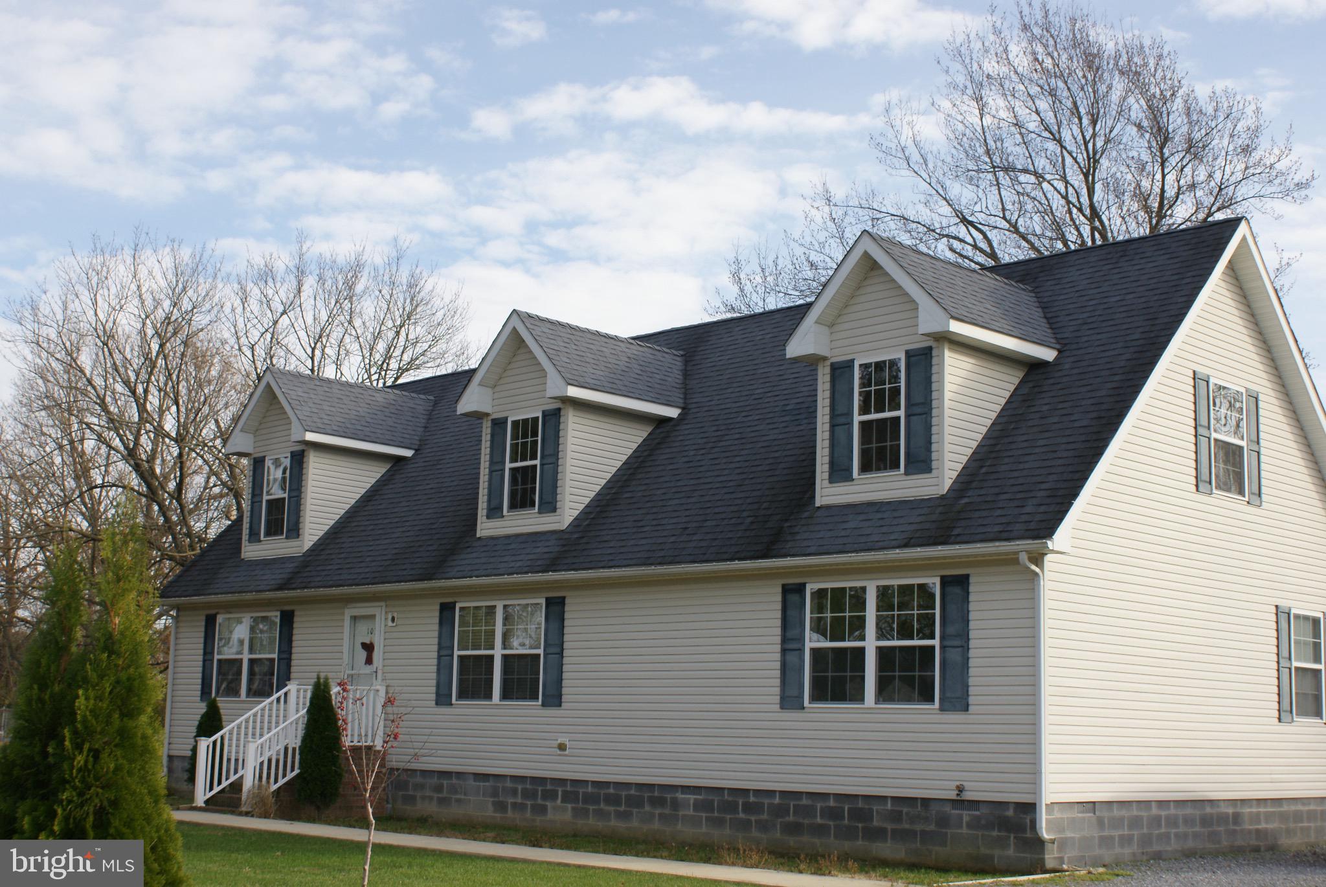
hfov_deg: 43.6
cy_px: 444
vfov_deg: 29.9
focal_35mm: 45
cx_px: 663
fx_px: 1659
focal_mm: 30
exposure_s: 1/200
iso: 200
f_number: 9
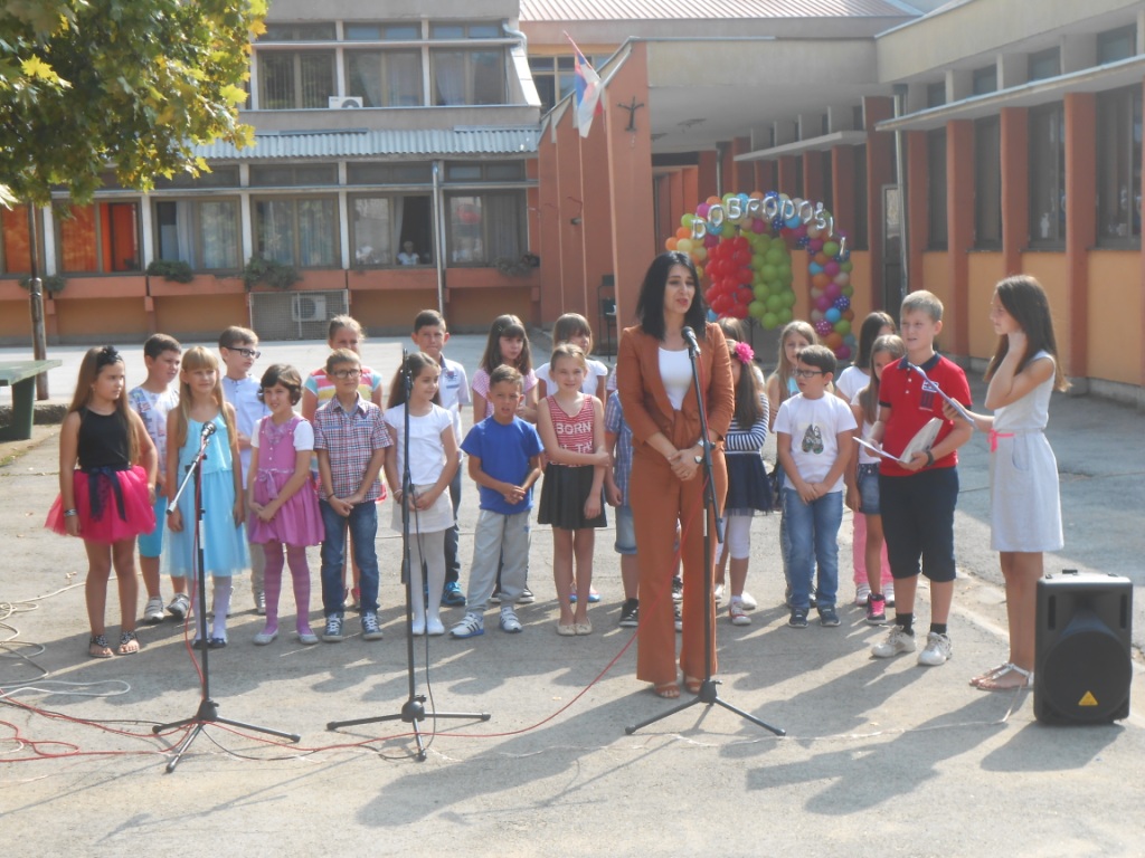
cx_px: 572
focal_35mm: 56
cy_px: 429
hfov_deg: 34.3
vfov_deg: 26.1
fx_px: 1852
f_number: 5.2
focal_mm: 10
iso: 80
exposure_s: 1/160
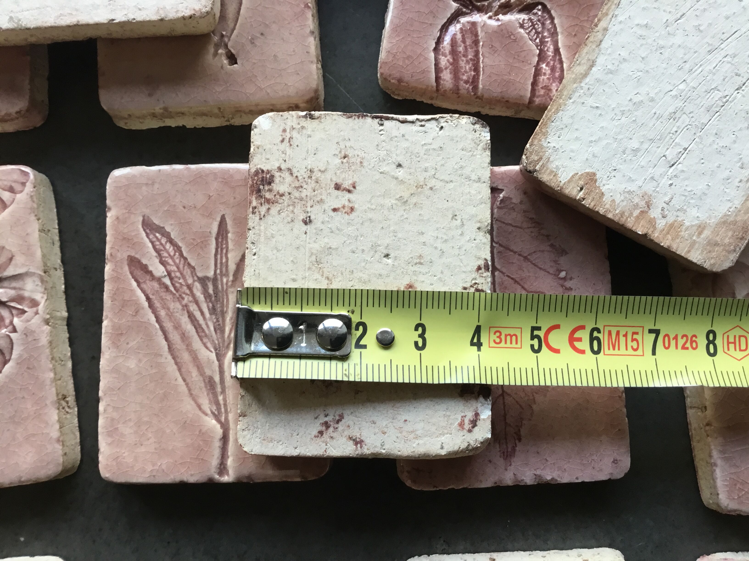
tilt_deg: -84.5
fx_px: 671
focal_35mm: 31
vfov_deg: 45.4
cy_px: 280
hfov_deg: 58.4
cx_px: 374
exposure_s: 1/33
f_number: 2.4
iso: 64
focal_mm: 3.3
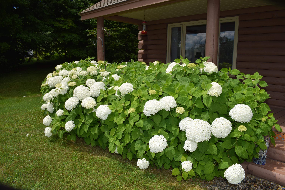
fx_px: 214
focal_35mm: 27
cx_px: 142
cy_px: 95
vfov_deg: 47.9
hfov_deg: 67.4
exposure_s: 1/200
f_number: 14
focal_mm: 18
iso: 100
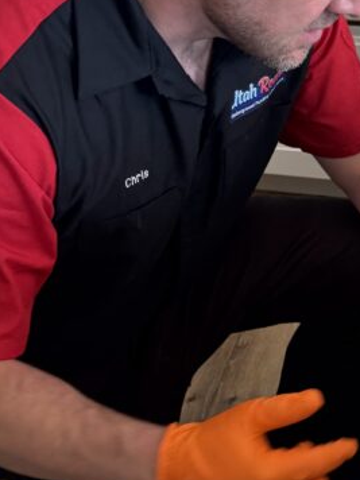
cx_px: 278
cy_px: 262
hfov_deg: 21.1
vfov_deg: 28.2
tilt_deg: -40.3
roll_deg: +4.5
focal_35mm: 69
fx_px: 957
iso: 200
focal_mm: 6.76
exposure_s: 1/114
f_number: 1.78
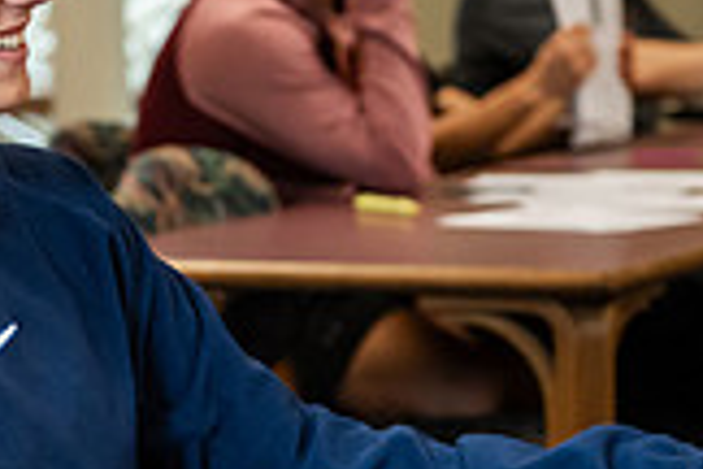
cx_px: -43
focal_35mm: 201
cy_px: 363
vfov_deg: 6.8
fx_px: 3925
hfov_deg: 10.1
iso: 1600
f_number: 3.2
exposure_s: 1/200
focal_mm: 56
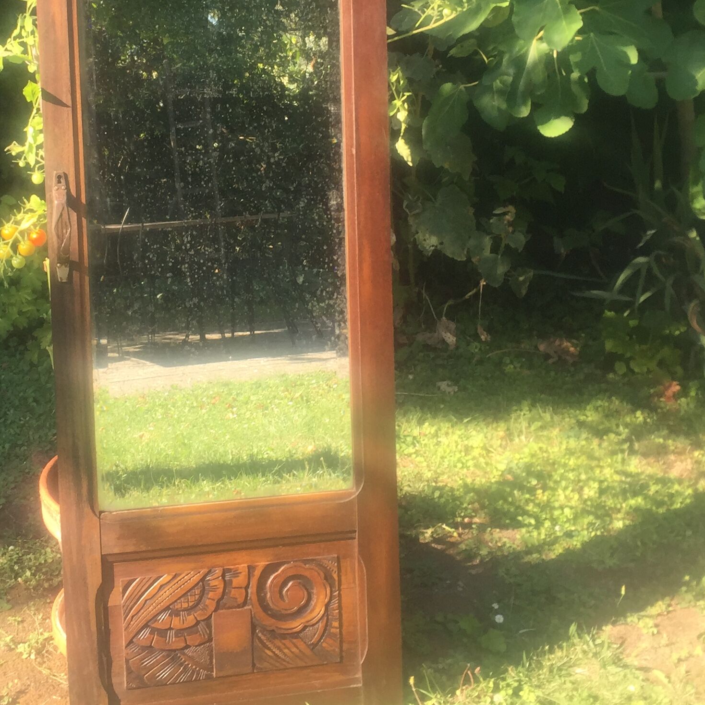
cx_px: 219
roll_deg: -0.3
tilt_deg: -13.0
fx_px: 1313
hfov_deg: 29.8
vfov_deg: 29.4
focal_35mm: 57
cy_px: 146
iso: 32
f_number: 2.2
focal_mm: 4.15
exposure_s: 1/286
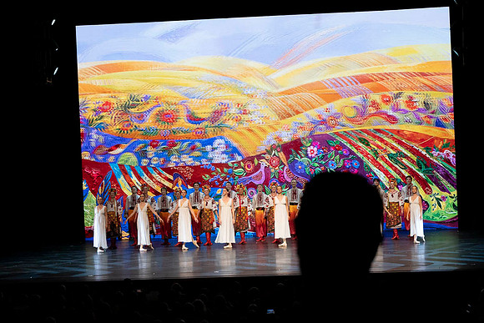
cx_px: 242
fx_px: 1345
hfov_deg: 20.4
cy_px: 162
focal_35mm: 100
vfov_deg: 13.7
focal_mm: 100
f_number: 10
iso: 6400
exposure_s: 1/400
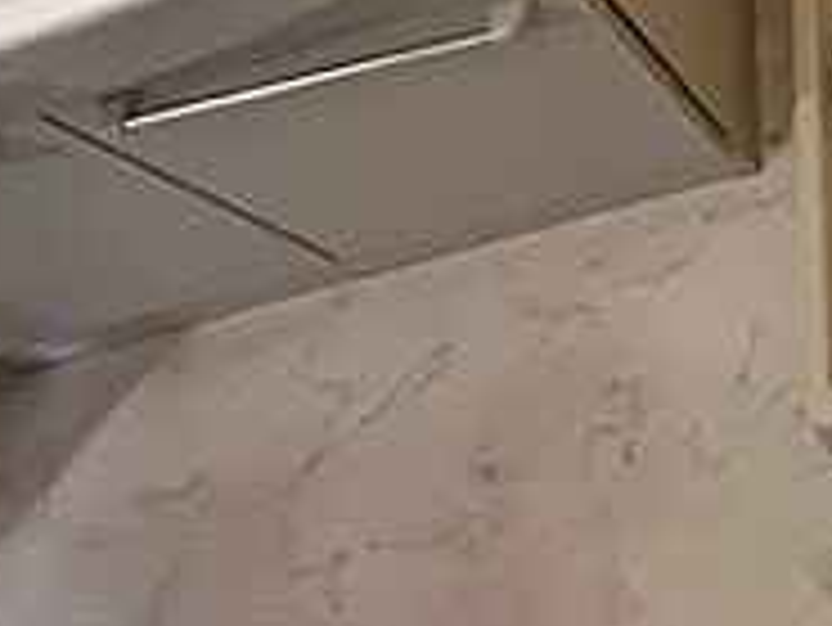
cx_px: 1151
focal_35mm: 45
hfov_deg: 30.3
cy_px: -419
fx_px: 1082
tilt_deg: -45.9
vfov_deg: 22.8
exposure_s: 1/120
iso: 250
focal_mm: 1.57
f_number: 1.8
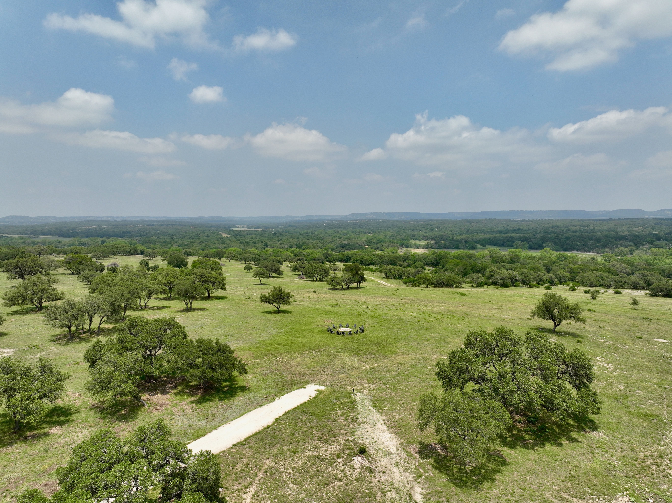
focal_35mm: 24
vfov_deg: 56.8
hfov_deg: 71.6
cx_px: 336
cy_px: 252
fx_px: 466
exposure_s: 1/60
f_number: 4.5
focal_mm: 12.29
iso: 100
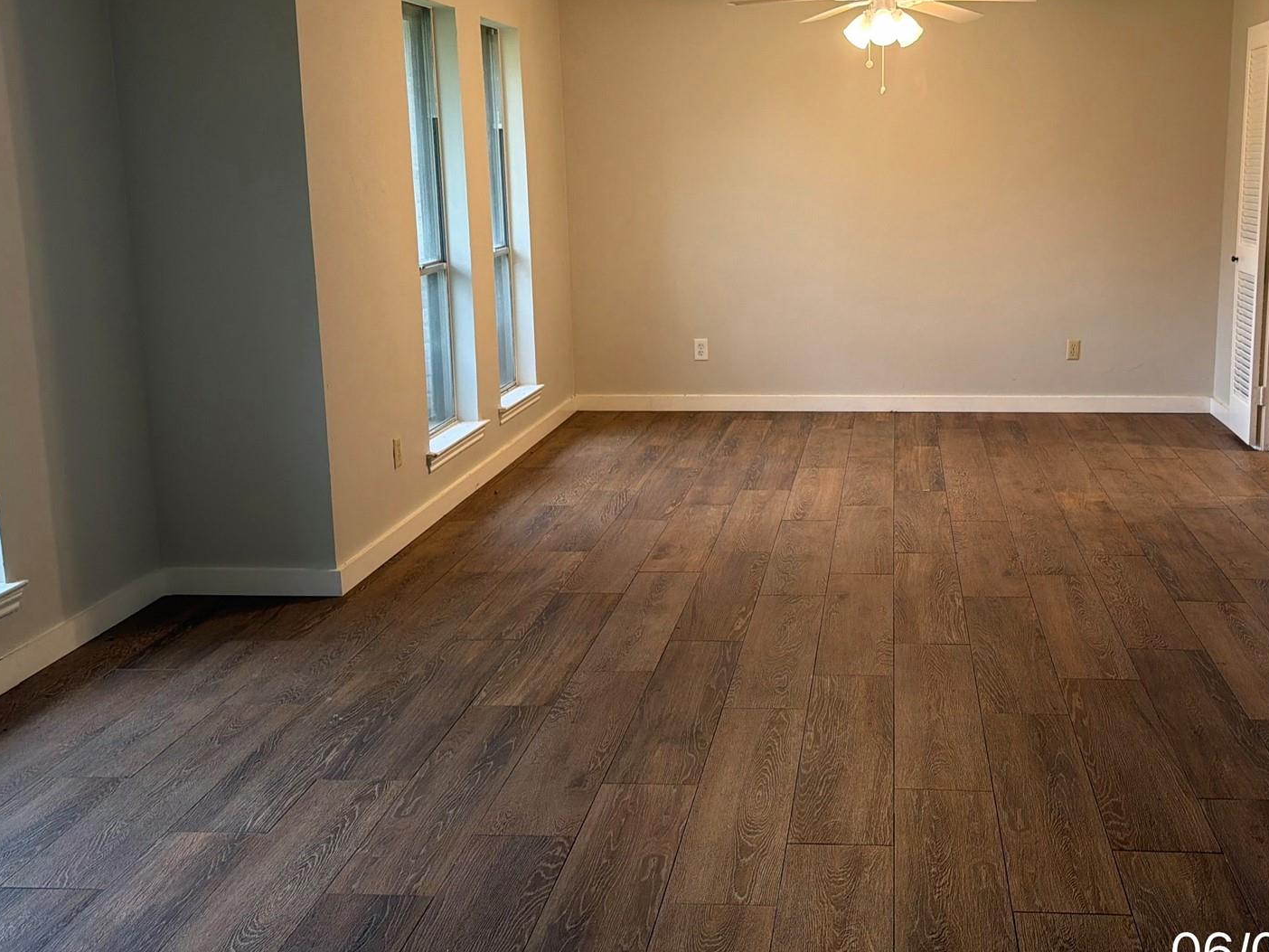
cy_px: 359
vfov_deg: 40.4
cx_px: 804
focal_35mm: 35
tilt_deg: -9.6
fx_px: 1283
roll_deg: +0.8
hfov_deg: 52.0
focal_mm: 6.76
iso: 125
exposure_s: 1/60
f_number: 1.78
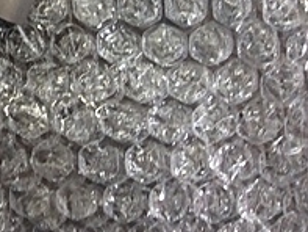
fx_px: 926
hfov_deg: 16.8
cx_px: -177
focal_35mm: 104
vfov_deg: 13.7
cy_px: -66
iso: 40
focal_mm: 3.3
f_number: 2.4
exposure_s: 1/30
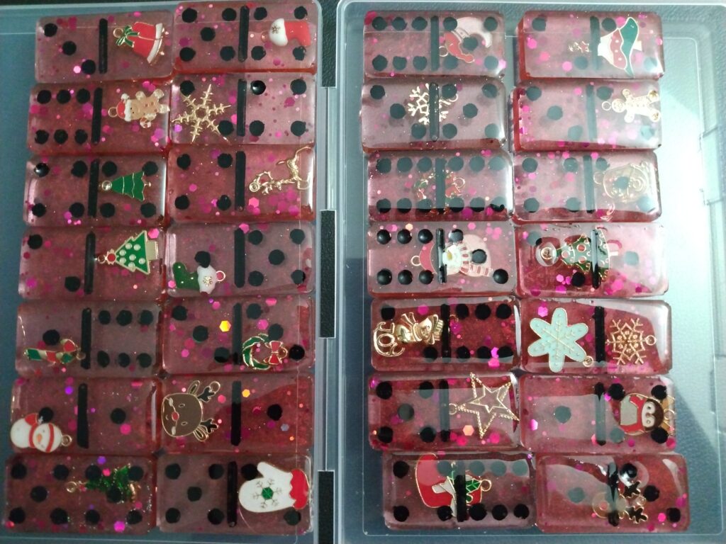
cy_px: 272
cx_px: 363
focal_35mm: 20
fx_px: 419
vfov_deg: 66.0
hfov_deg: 81.7
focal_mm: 3.54
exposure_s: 1/17
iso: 1225
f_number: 2
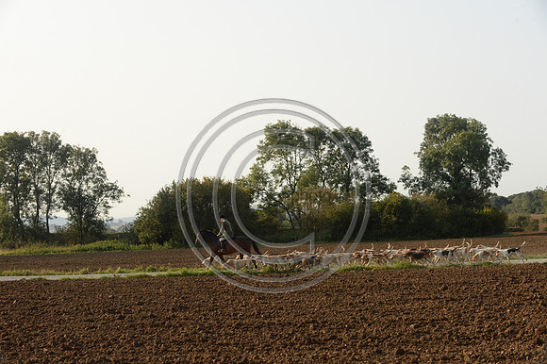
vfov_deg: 17.0
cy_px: 182
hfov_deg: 25.4
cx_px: 274
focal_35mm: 80
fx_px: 1215
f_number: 7.1
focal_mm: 80
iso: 1000
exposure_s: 1/1000
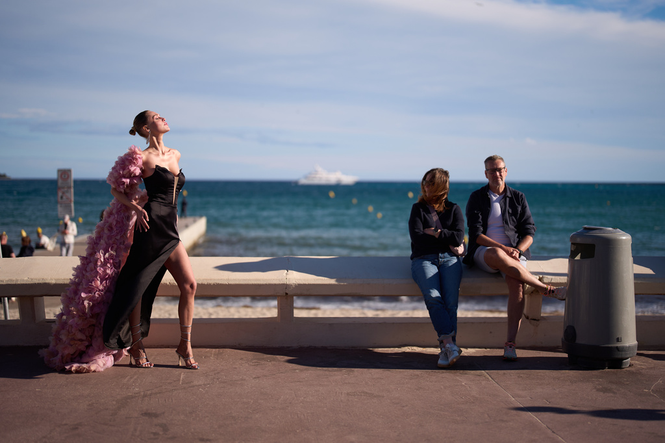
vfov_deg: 27.0
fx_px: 923
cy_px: 222
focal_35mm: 50
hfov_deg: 39.6
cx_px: 332
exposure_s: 1/16000
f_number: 1.2
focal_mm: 50
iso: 125
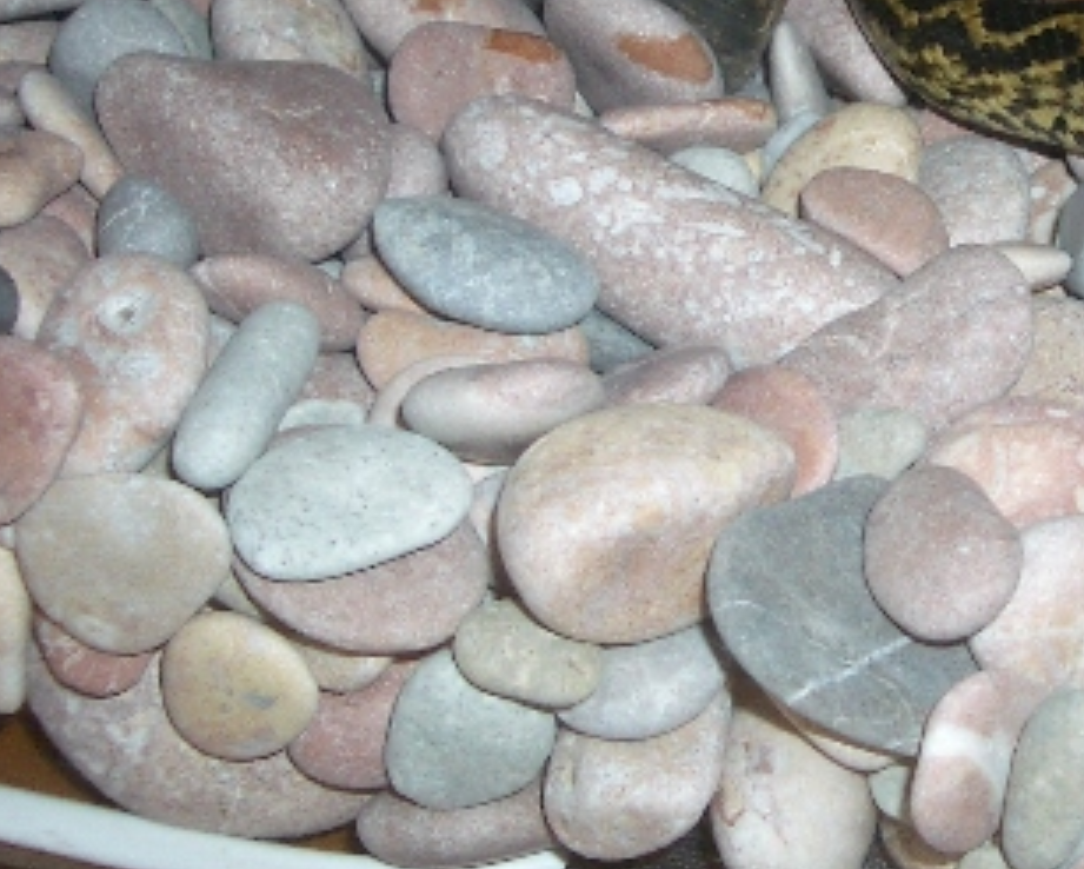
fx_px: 2857
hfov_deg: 20.8
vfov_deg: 17.2
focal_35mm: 89
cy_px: 191
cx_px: 1073
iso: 100
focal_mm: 5.8
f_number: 2.6
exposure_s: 1/60
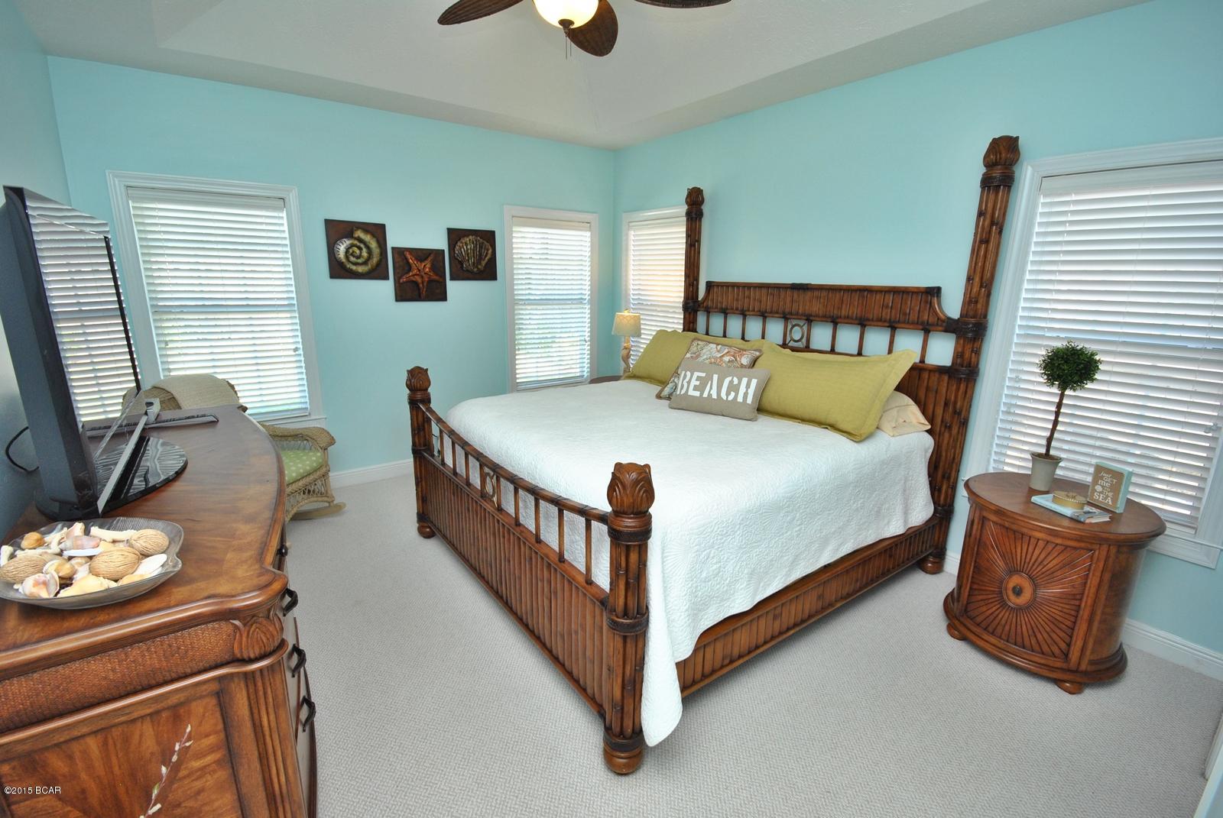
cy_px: 409
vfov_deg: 77.5
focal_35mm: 15
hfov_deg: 100.3
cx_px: 612
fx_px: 510
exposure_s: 1/30
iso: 400
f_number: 7.1
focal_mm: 10
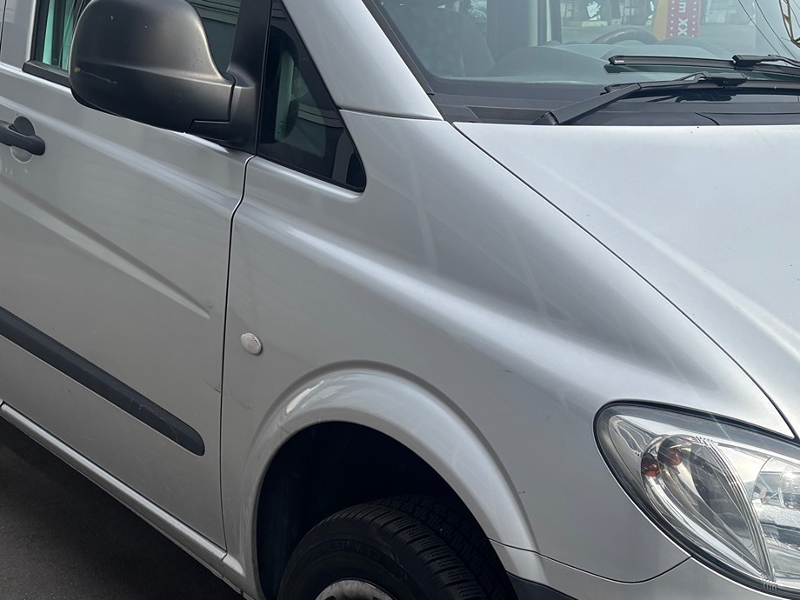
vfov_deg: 25.7
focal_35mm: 57
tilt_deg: -14.9
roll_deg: -1.3
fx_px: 1317
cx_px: 368
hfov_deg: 33.8
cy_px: 315
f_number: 1.6
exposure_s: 1/1751
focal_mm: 5.96
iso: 50
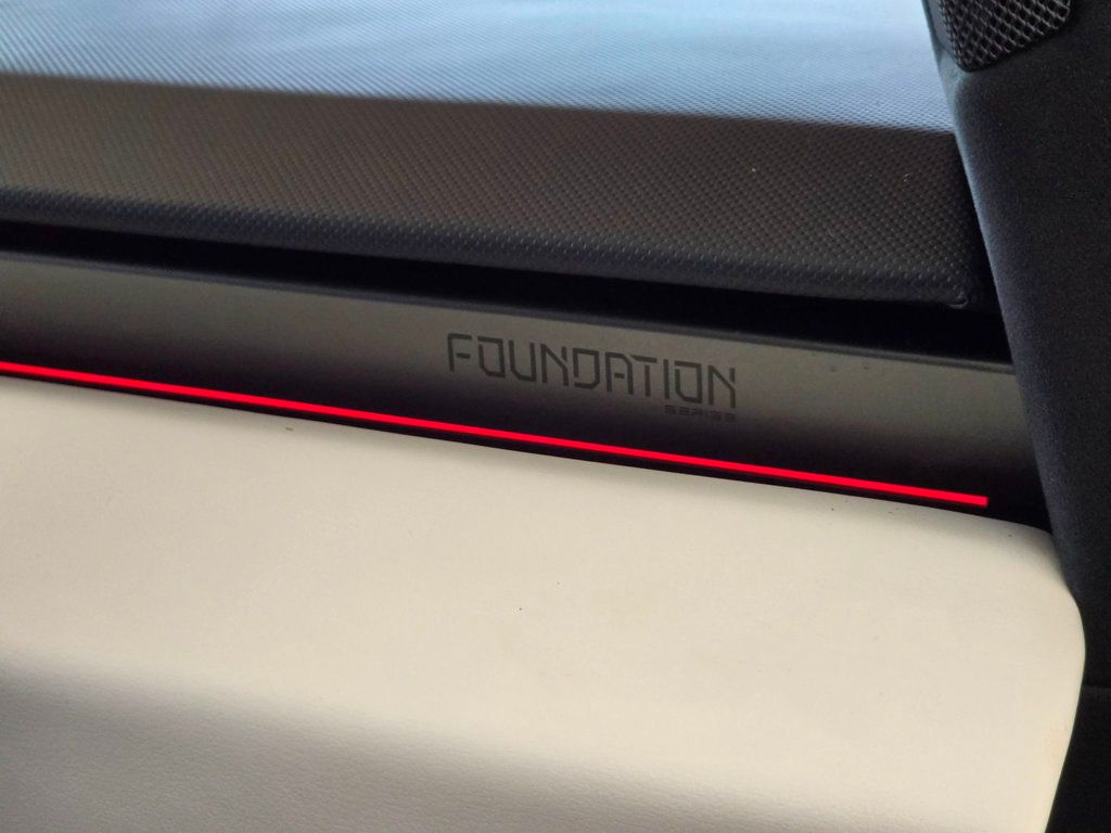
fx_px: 2215
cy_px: 416
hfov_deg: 28.2
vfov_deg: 21.3
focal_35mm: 69
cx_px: 556
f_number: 2.4
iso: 160
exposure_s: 1/120
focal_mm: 7
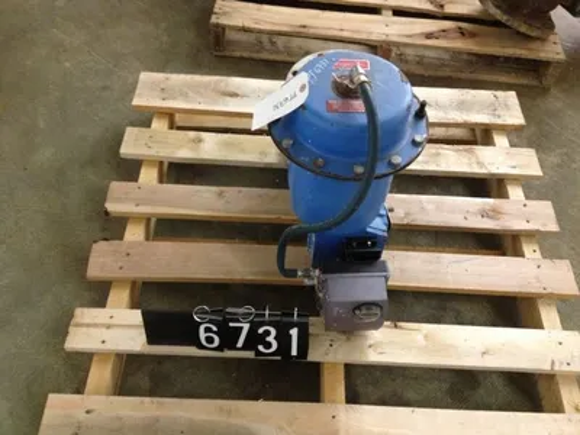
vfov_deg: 40.7
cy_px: 218
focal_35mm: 35
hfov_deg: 52.6
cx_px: 290
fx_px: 586
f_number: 2.4
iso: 320
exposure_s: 1/20
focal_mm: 4.28
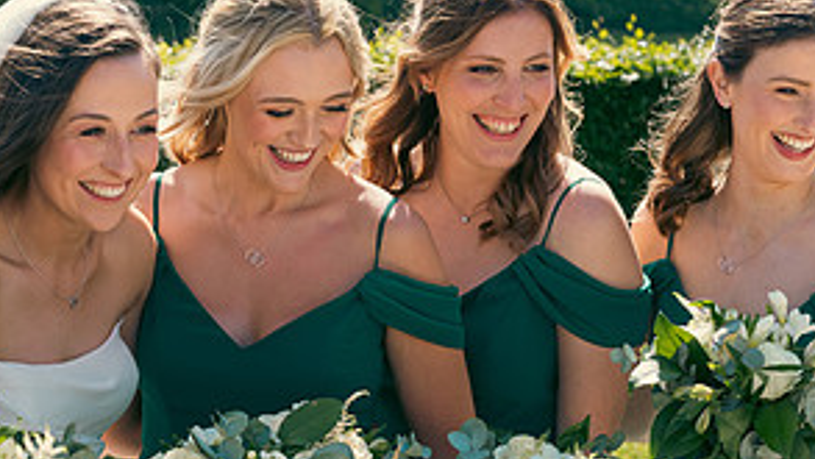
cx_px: 192
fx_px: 2464
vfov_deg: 10.6
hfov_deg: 18.6
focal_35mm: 114
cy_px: 282
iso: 125
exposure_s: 1/200
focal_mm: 55
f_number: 6.3
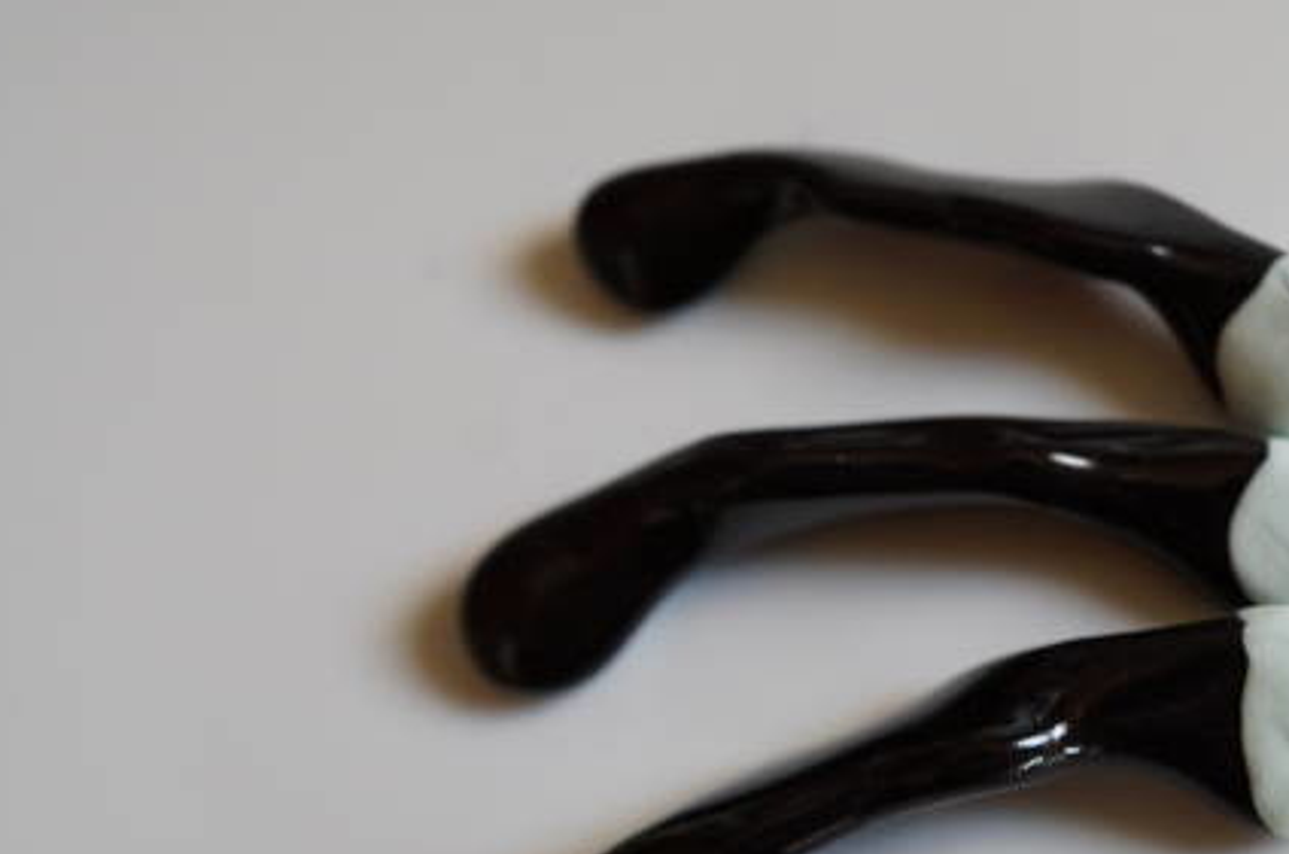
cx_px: 885
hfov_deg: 29.4
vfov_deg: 19.8
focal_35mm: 68
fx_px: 2430
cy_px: 609
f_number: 5.6
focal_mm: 30
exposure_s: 1/125
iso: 1600
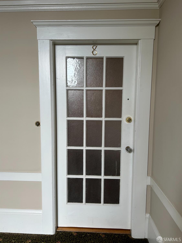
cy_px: 122
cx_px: 91
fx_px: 182
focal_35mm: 26
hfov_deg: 53.1
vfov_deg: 67.3
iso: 40
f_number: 1.5
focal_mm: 5.7
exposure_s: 1/120
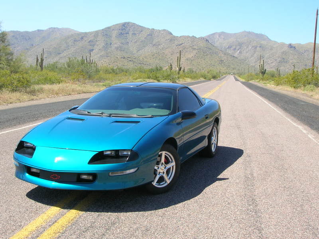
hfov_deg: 41.3
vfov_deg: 31.5
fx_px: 424
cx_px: 160
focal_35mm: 46
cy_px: 120
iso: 50
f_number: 5.4
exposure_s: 1/181
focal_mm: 7.7
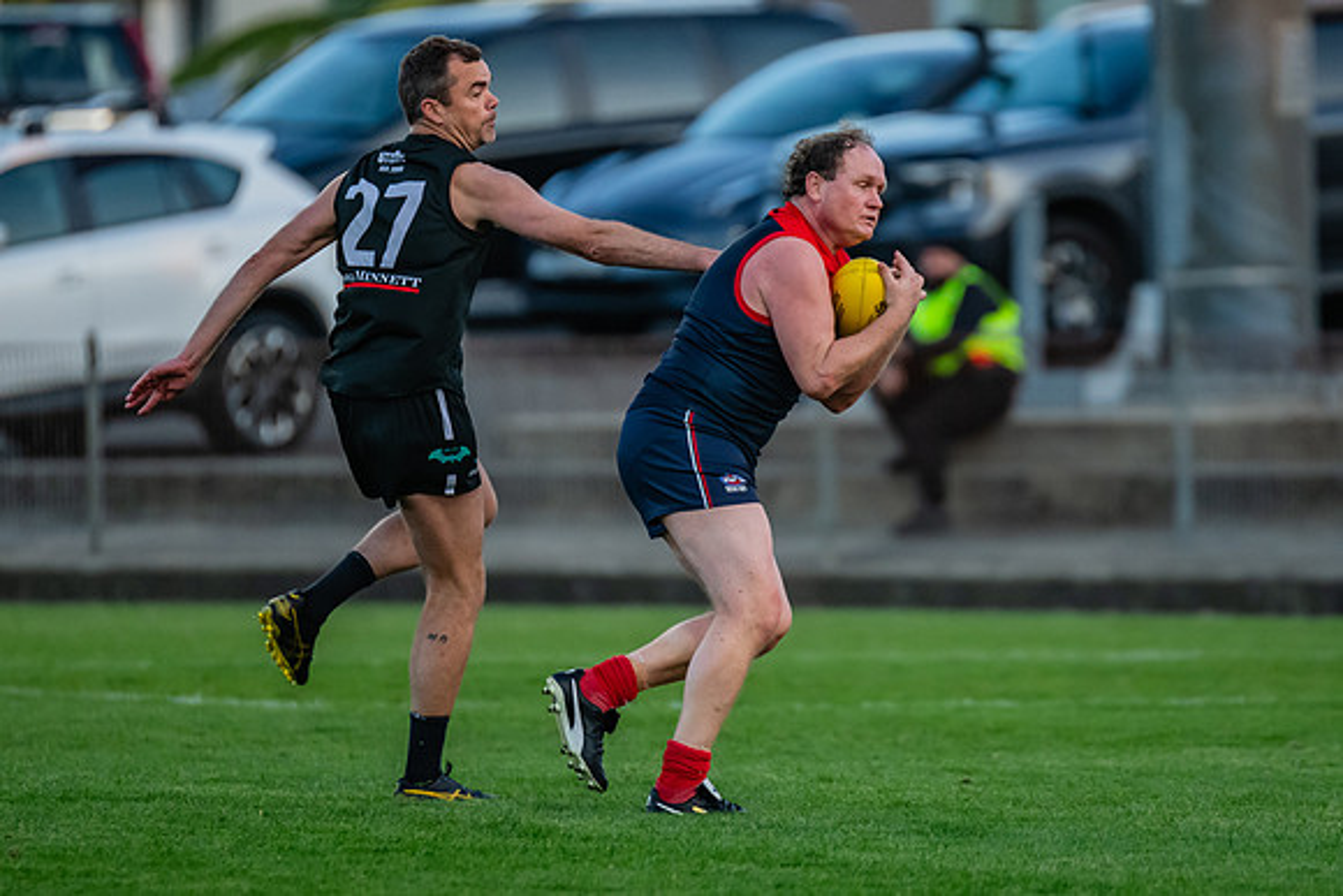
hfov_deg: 3.8
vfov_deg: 2.6
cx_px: 741
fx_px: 20003
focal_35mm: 536
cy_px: 339
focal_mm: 300
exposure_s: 1/1600
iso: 1250
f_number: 2.8
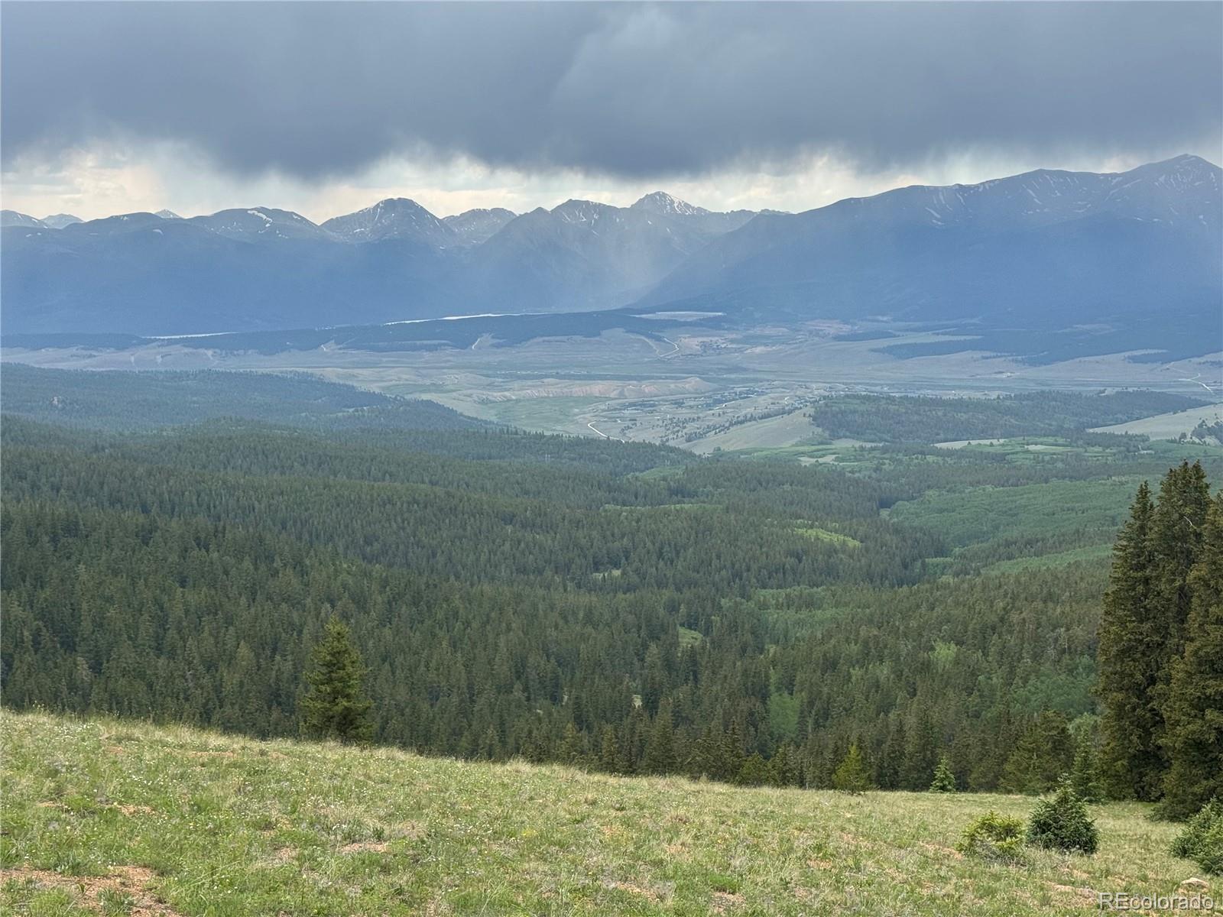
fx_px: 1696
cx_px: 612
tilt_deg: -6.6
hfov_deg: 39.7
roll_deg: +0.5
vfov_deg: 30.3
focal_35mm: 48
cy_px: 458
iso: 64
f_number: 1.78
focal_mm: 6.76
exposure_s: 1/1312
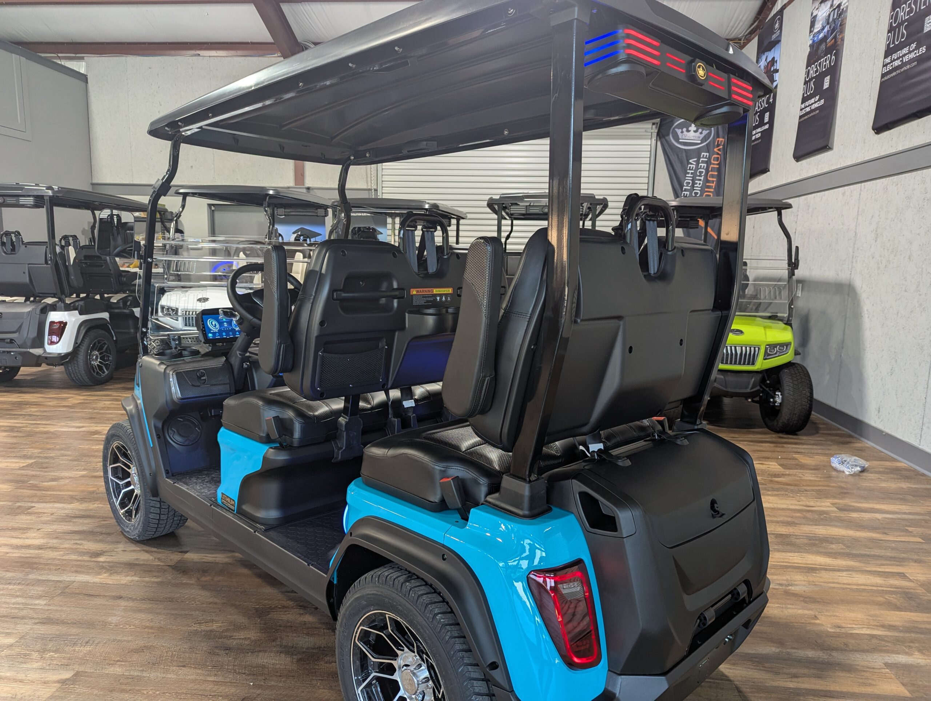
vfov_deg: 56.9
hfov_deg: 71.5
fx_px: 646
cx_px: 466
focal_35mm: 24
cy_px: 350
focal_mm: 6.81
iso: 121
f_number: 1.85
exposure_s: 1/58
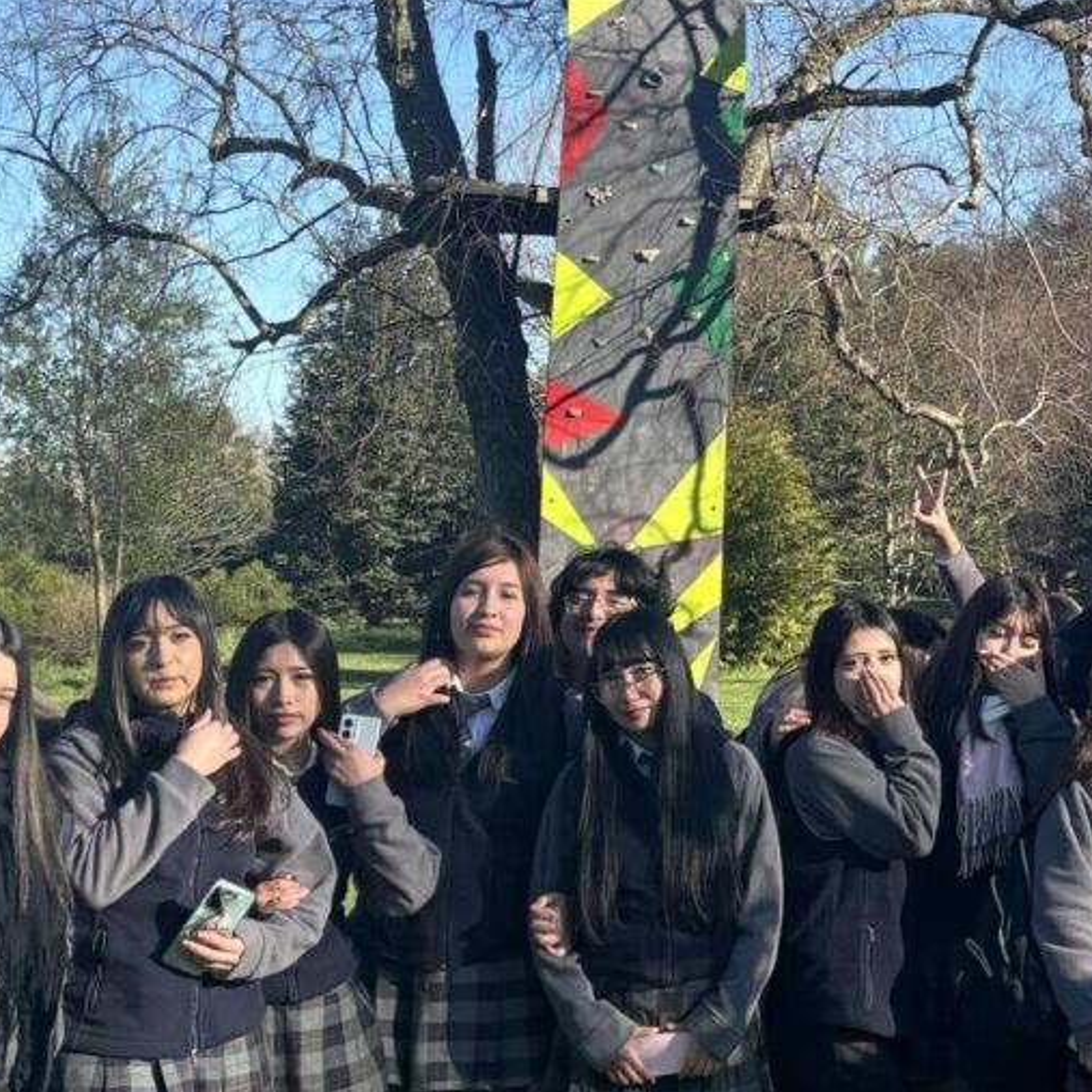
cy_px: 922
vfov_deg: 28.7
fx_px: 2070
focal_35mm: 58
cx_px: 1023
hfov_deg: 28.2
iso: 50
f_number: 1.6
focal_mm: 5.96
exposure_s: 1/1311
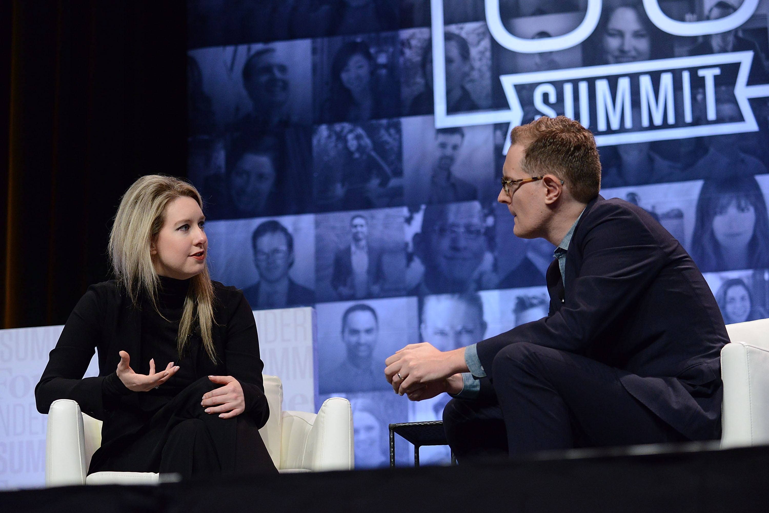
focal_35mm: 120
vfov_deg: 11.4
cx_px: 384
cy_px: 256
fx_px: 2564
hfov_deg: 17.1
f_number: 4.8
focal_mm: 120
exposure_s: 1/160
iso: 3200
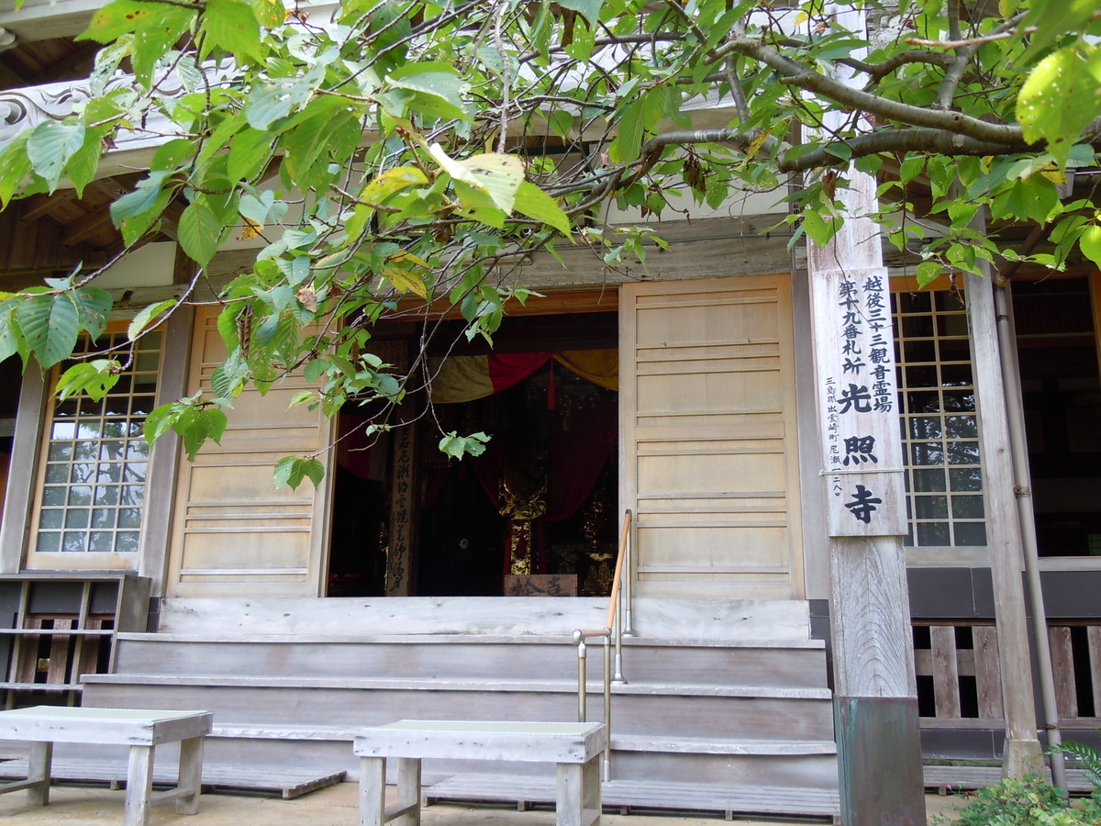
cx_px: 550
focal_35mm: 30
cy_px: 413
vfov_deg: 46.8
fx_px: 954
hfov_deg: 60.0
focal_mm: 5.4
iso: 100
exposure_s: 1/60
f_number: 3.5
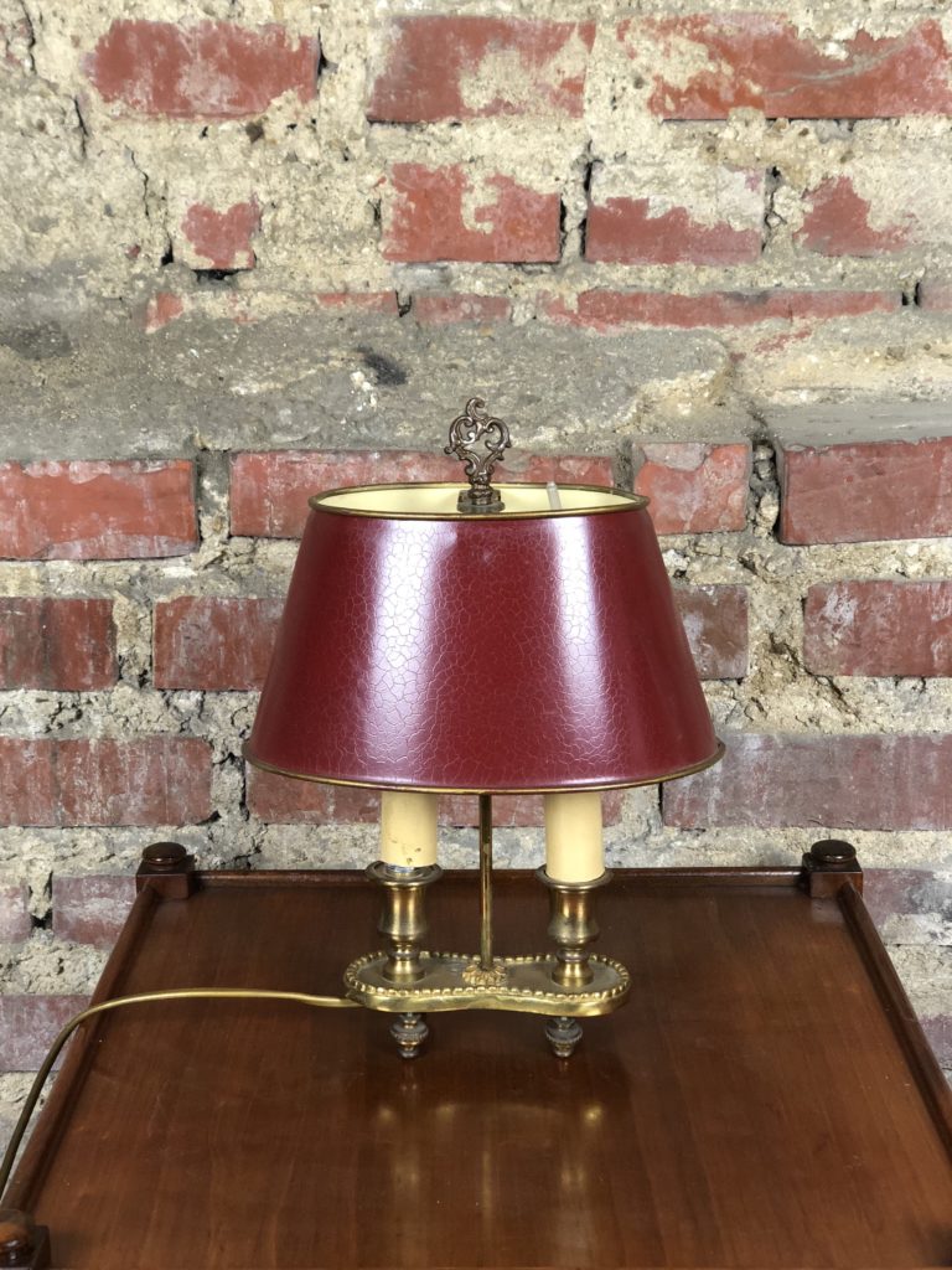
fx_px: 1907
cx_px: 476
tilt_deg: -14.9
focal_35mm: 52
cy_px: 635
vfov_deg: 36.8
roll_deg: +1.8
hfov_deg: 28.0
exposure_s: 1/33
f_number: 2.4
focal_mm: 6
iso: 100
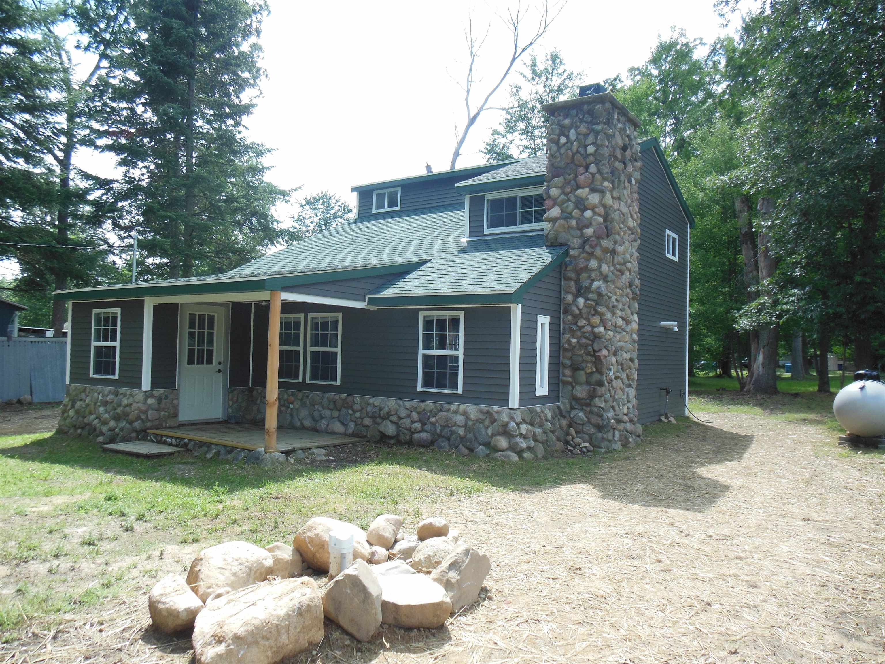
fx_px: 639
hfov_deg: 69.4
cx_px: 442
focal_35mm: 25
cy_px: 332
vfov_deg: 54.9
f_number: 3.2
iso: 125
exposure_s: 1/640
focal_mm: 4.5
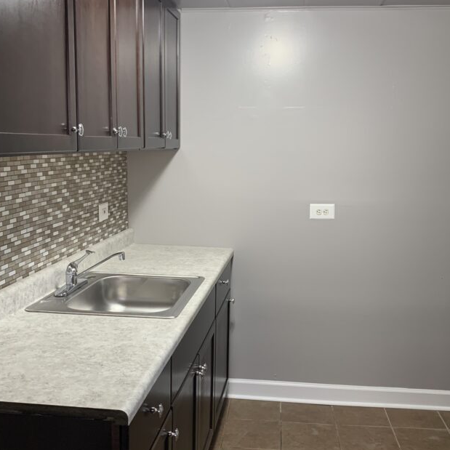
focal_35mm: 38
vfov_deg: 43.9
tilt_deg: -7.7
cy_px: 227
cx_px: 236
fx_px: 559
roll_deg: -1.8
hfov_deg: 43.8
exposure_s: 1/60
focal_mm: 4.25
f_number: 1.8
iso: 80
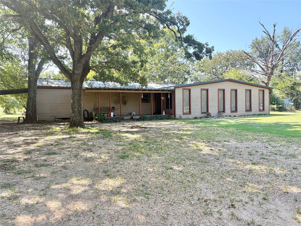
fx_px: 209
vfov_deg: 56.8
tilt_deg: -1.1
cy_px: 113
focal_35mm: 24
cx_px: 150
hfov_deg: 71.6
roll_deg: +0.9
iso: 100
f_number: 1.78
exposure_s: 1/750
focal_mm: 6.76
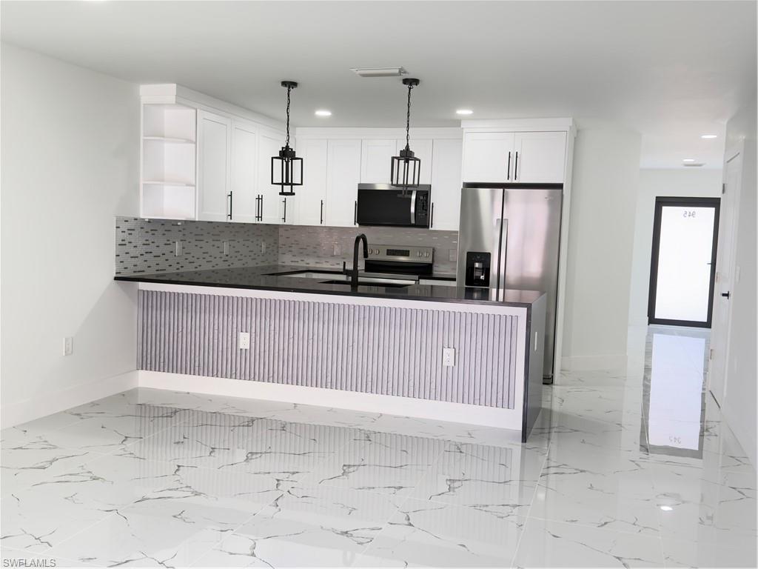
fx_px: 766
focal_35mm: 35
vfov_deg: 40.7
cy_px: 284
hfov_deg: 52.6
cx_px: 379
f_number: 1.78
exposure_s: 1/120
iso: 250
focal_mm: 6.76
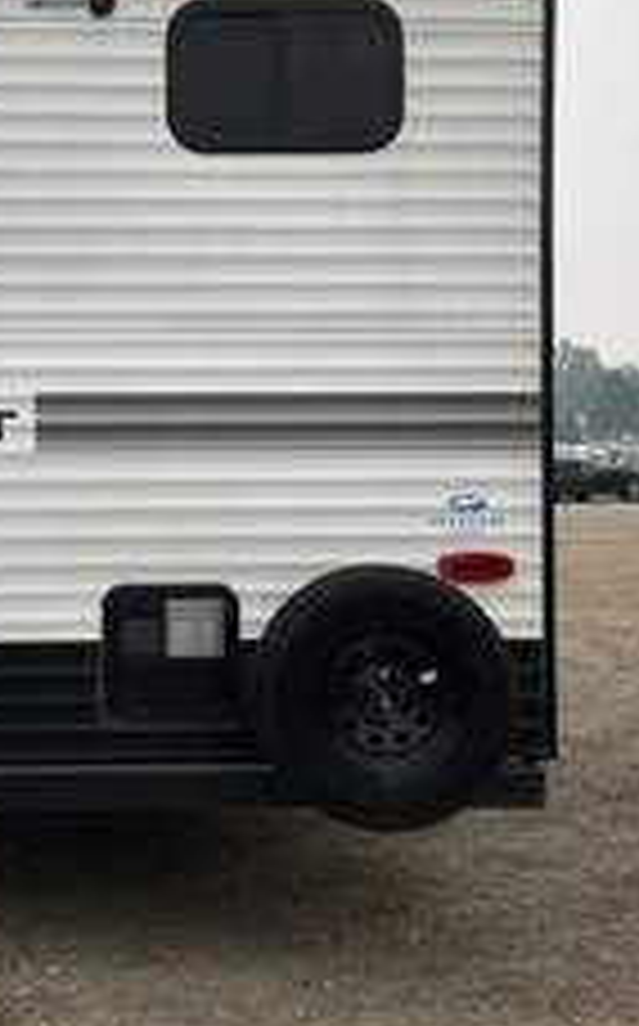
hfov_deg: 23.2
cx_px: 40
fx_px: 1508
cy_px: 432
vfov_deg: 37.5
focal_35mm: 54
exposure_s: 1/2427
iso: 25
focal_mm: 3
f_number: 1.8
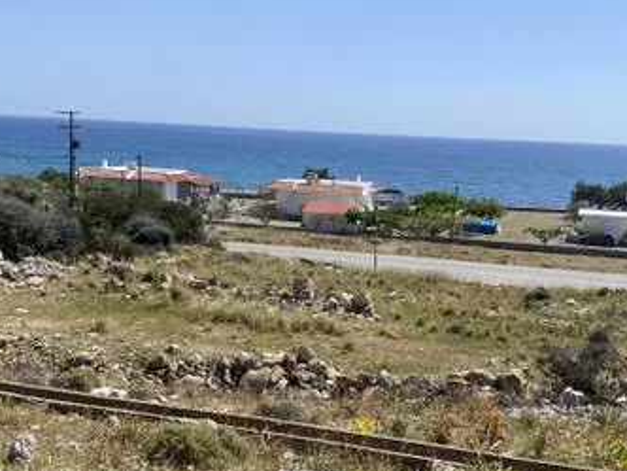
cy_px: 259
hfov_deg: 40.4
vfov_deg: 30.9
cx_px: 355
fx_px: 851
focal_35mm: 47
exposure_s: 1/3984
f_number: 1.8
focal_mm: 4.25
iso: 32
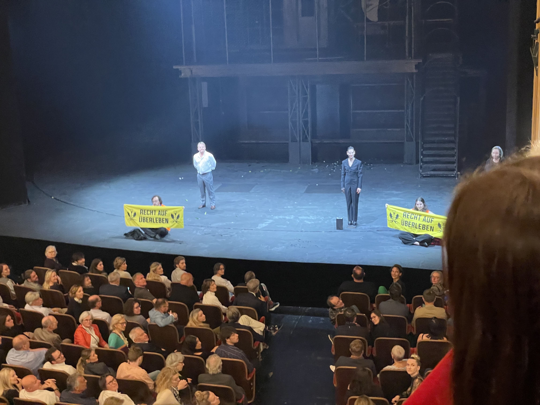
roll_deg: +1.9
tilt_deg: -13.0
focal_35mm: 52
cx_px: 270
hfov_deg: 36.8
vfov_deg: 28.0
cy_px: 202
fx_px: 811
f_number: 2
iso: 800
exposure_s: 1/33
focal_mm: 6
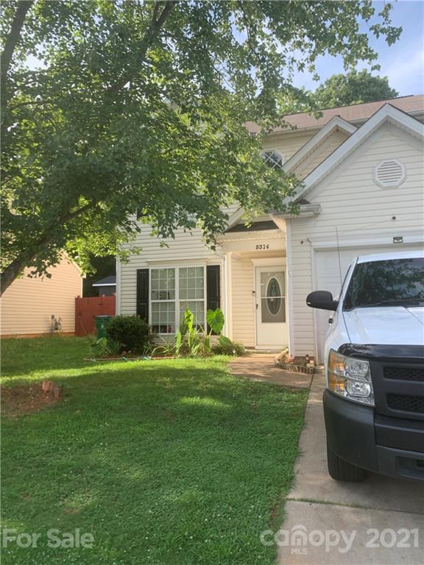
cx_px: 212
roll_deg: -0.1
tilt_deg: +8.1
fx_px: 425
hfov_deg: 53.1
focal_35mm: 26
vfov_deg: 67.3
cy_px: 282
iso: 25
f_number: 1.8
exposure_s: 1/495
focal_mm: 4.25
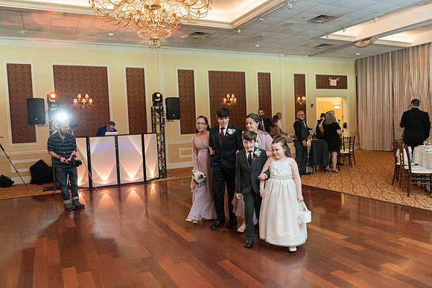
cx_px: 216
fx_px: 360
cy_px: 144
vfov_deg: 43.6
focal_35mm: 30
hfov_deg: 61.9
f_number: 2.8
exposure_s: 1/125
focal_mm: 30
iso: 2500
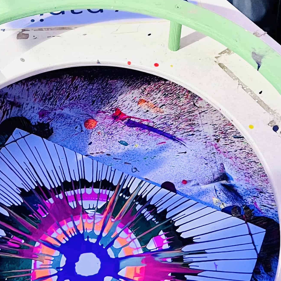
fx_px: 652
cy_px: 14
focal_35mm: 71
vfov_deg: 23.5
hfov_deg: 24.3
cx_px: 134
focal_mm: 5.7
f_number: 1.5
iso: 400
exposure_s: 1/33
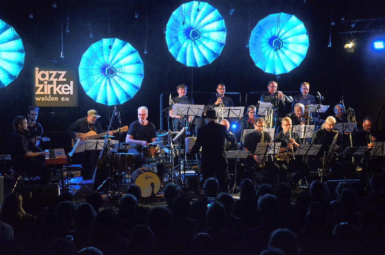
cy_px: 128
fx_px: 720
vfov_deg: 20.1
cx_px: 192
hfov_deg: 29.9
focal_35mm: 68
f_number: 6.3
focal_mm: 45
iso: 6400
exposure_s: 1/160
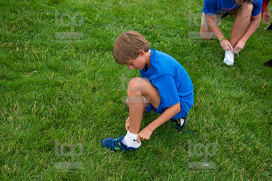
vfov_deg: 29.3
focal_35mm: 46
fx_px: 348
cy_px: 90
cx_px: 136
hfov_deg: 42.7
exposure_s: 1/1600
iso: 2000
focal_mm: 46
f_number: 5.6
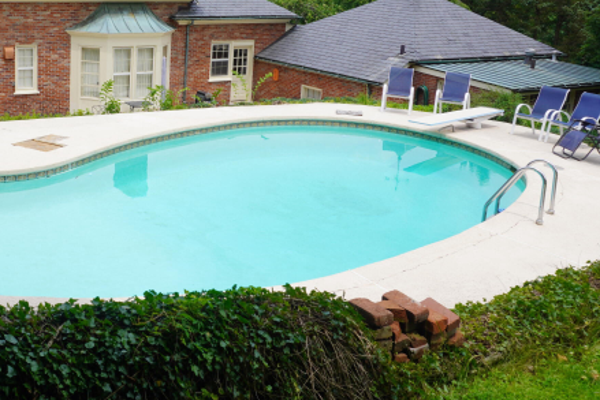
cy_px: 91
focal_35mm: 41
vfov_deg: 31.9
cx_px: 127
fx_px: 684
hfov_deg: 45.2
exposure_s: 1/160
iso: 100
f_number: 10
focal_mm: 16
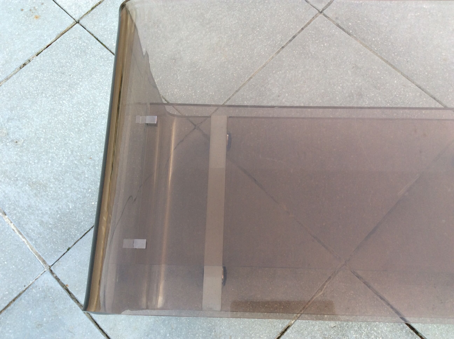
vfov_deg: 44.1
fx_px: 419
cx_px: 227
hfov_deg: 56.9
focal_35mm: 32
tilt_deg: -71.9
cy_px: 170
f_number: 2.4
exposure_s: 1/126
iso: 32
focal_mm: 3.3
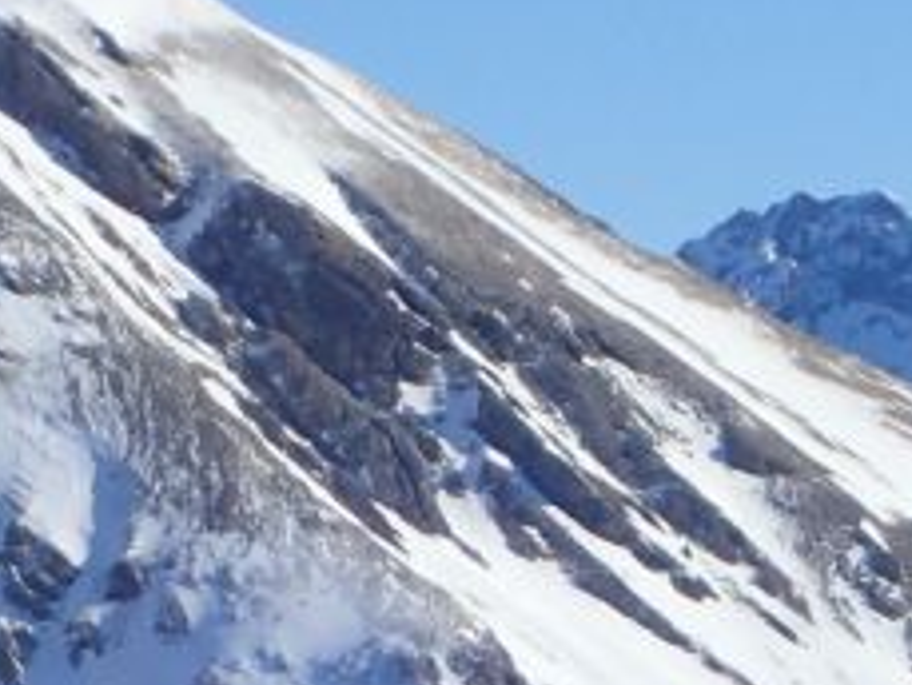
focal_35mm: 364
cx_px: 390
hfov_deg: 5.4
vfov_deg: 4.1
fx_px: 9595
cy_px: 779
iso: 200
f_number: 5.6
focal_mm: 14.41
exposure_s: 1/1250
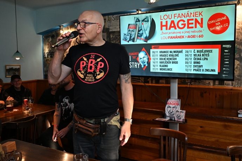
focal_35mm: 35
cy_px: 80
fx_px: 235
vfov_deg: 37.9
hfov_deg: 54.4
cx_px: 121
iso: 3200
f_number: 5
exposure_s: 1/250
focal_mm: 35
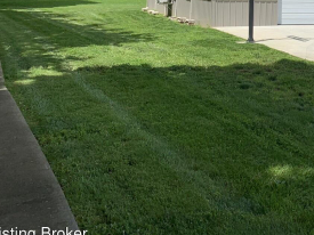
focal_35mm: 63
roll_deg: -1.3
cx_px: 316
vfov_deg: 22.0
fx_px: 571
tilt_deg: +2.7
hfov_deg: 28.8
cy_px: -26
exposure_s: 1/3401
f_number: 1.8
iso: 25
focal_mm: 4.25
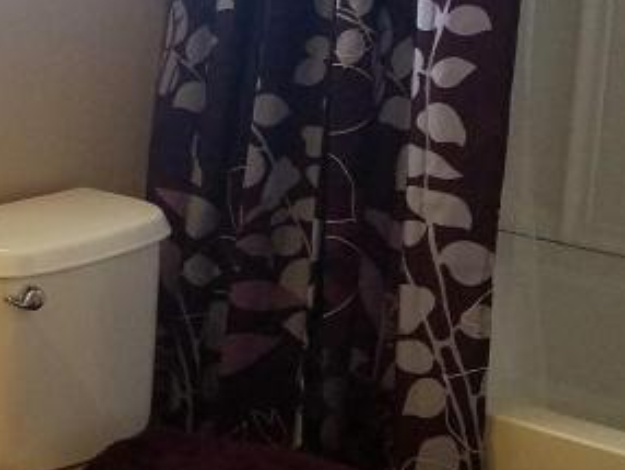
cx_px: -358
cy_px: 66
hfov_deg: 18.3
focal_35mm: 93
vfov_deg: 15.8
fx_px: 1681
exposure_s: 1/60
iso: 200
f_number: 1.7
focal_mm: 4.2
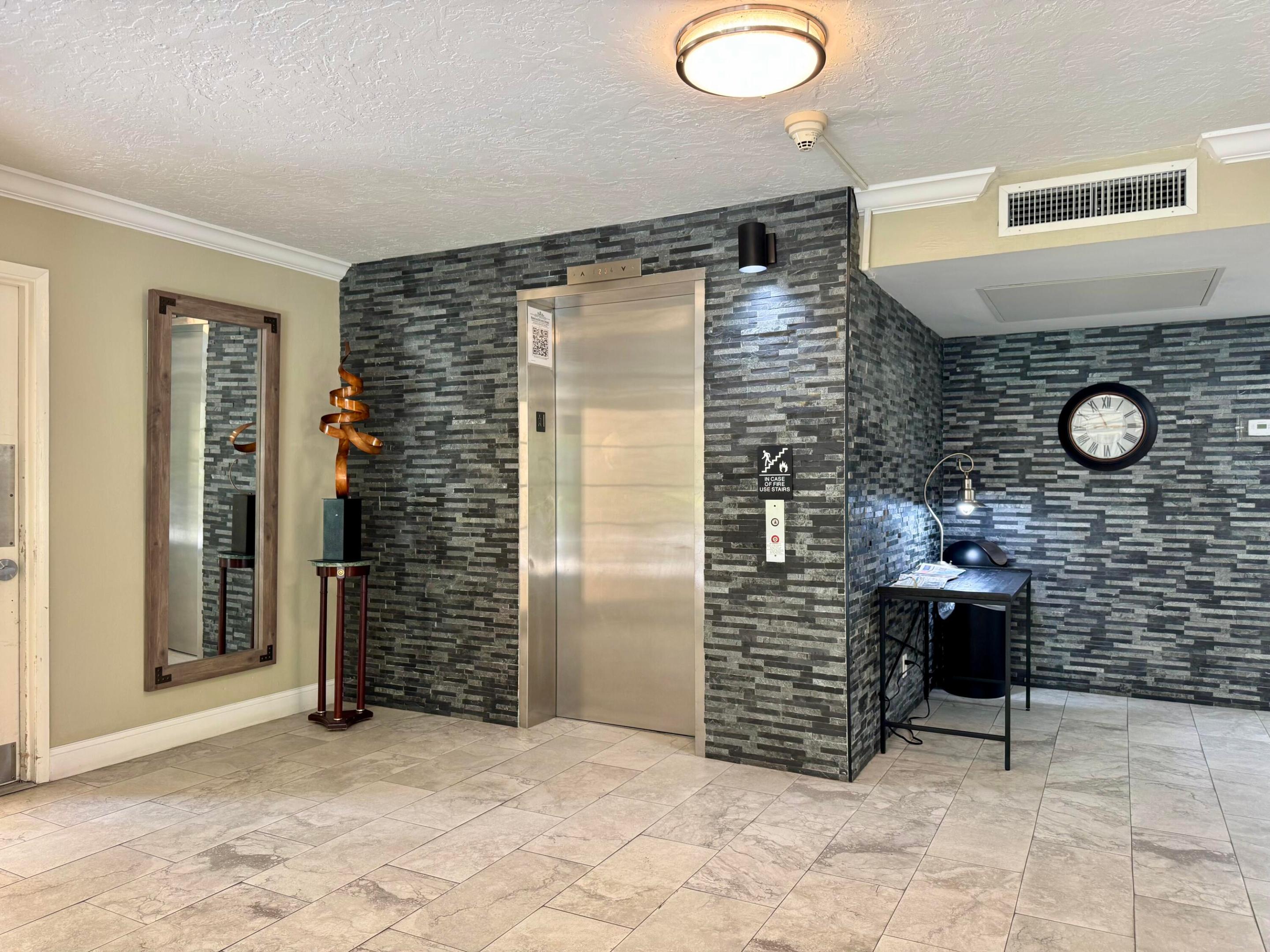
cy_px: 476
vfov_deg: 56.8
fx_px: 881
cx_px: 635
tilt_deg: -0.7
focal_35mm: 24
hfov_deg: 71.6
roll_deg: +0.2
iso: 125
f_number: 1.78
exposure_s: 1/60
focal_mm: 6.76
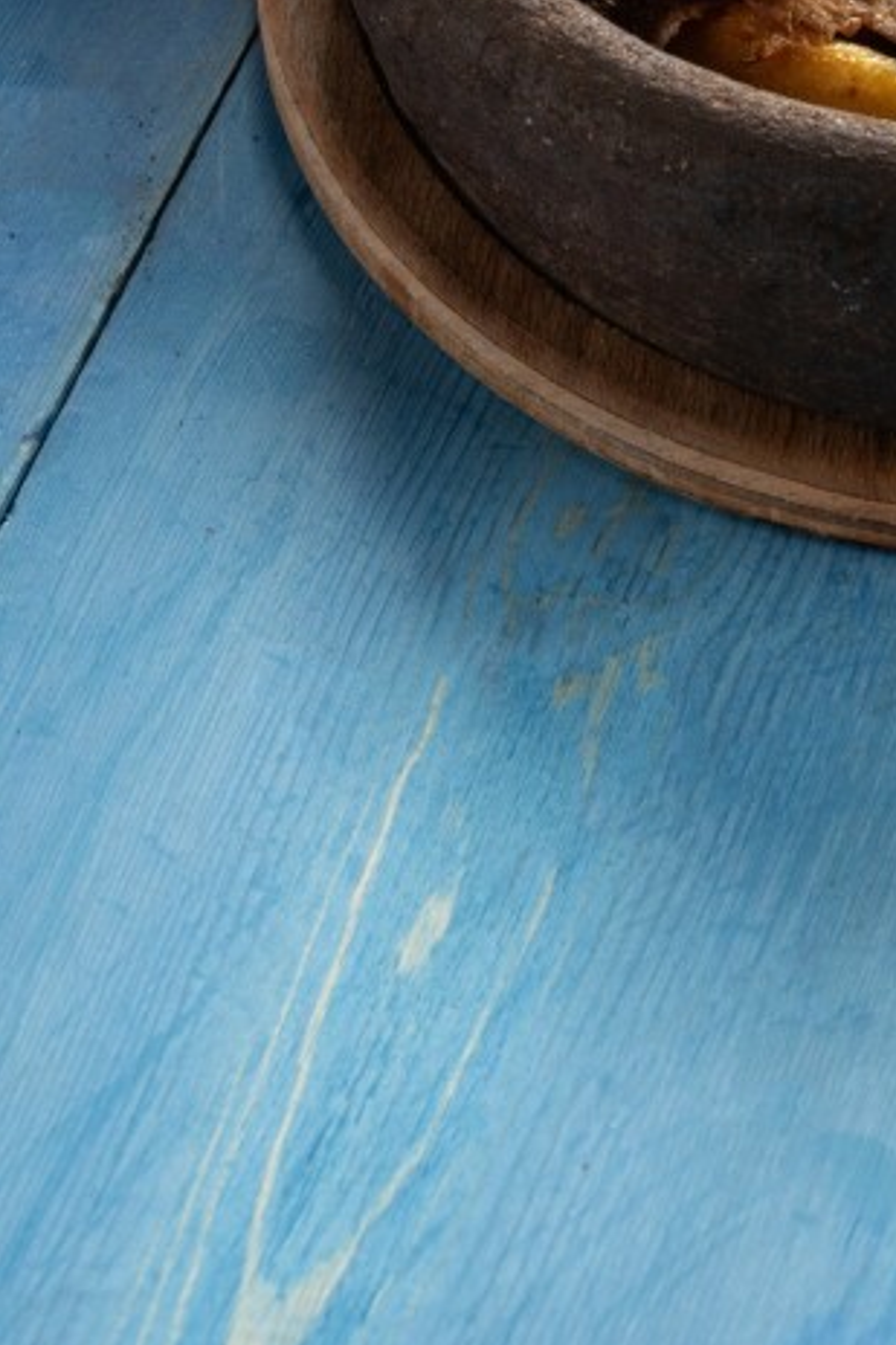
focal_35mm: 193
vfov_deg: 10.5
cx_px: 1095
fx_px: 7210
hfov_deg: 7.1
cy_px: -264
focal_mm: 70
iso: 200
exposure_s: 1/100
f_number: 13
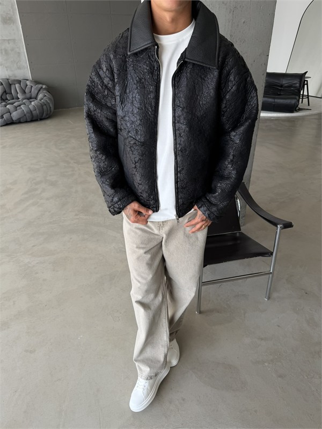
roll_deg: +0.0
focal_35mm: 24
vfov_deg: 71.6
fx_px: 298
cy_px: 214
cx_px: 161
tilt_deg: -28.0
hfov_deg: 56.8
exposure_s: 1/401
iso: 80
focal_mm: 6.76
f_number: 1.78
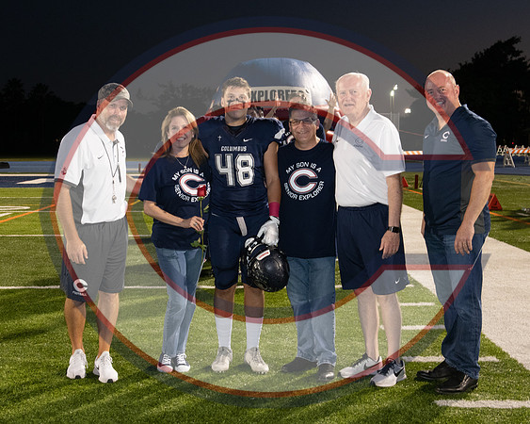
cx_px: 249
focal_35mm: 52
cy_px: 218
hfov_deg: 35.8
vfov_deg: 29.0
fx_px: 819
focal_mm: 42
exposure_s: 1/60
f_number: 7.1
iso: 1600
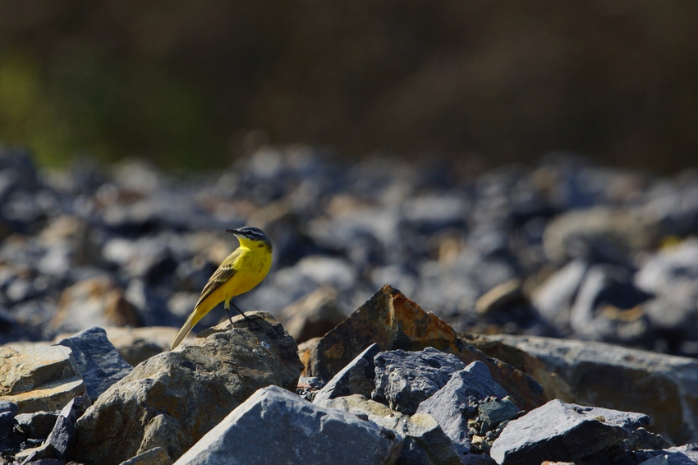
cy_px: 232
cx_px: 349
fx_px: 10465
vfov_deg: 2.5
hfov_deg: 3.8
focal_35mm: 540
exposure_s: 1/500
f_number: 7.1
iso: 160
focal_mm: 360
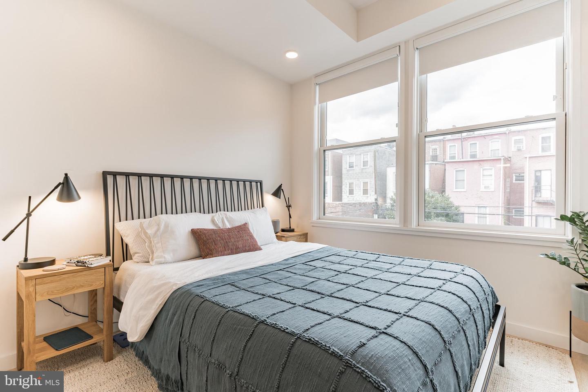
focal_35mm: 17
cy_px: 196
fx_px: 278
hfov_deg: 93.3
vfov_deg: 70.4
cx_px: 294
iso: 160
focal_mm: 17
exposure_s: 1/40
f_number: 8
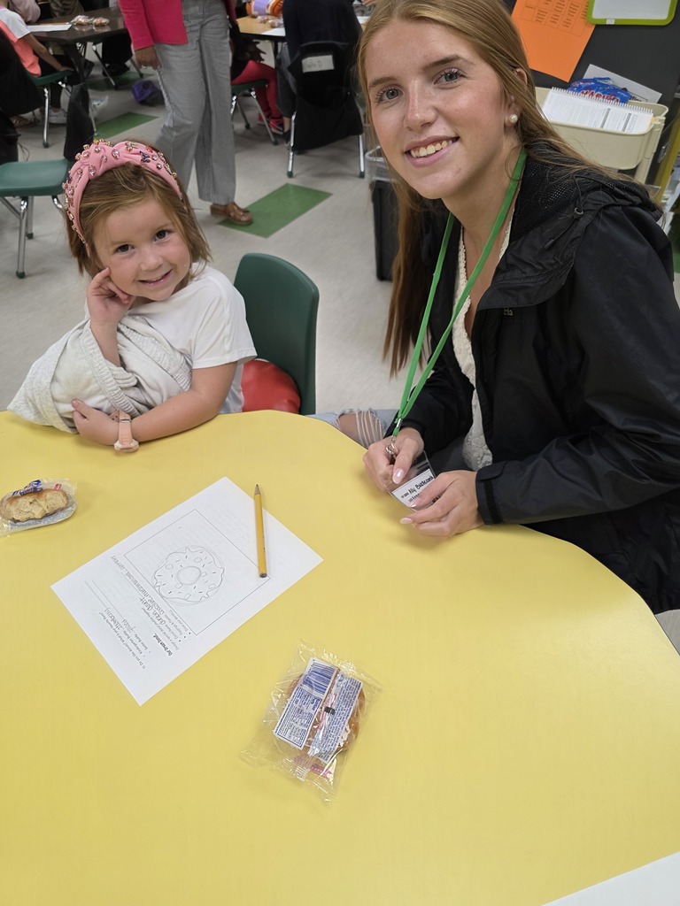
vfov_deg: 73.9
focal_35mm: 23
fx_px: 602
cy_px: 453
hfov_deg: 58.9
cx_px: 340
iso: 125
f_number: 1.7
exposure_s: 1/120
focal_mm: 6.3
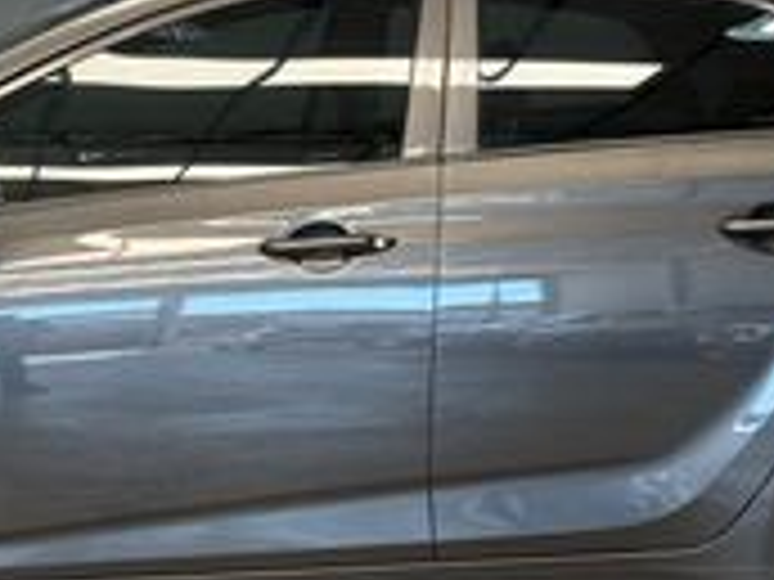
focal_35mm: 131
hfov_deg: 15.0
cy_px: 171
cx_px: 243
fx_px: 2929
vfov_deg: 11.3
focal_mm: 6.76
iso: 64
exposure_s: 1/120
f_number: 1.78
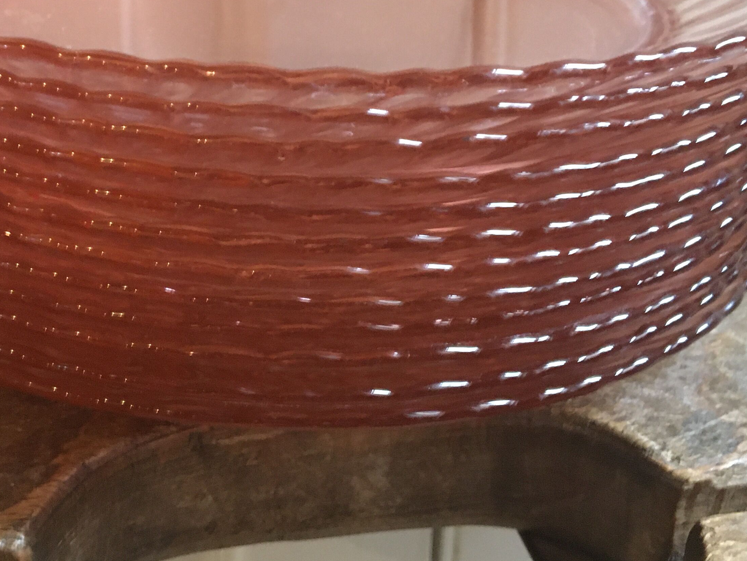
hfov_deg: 36.1
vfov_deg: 27.2
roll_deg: -0.7
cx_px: 306
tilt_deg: -21.0
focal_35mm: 53
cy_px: 151
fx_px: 1144
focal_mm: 4.15
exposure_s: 1/17
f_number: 2.2
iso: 400
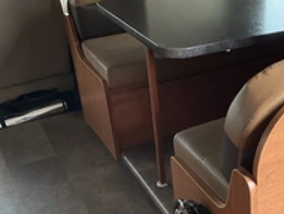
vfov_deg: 24.1
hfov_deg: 30.4
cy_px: 123
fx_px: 501
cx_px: 251
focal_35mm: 61
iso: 64
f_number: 1.8
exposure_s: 1/72
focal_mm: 3
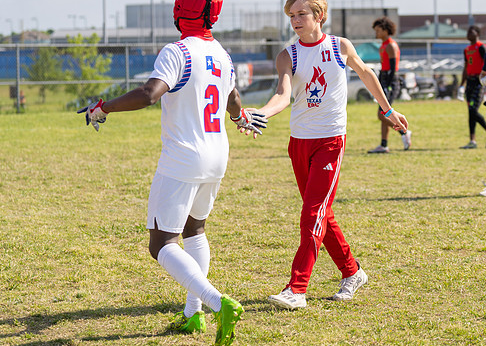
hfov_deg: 16.4
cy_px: 82
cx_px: 314
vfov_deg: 11.7
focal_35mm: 122
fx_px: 1682
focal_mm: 70
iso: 100
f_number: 2.8
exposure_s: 1/2000
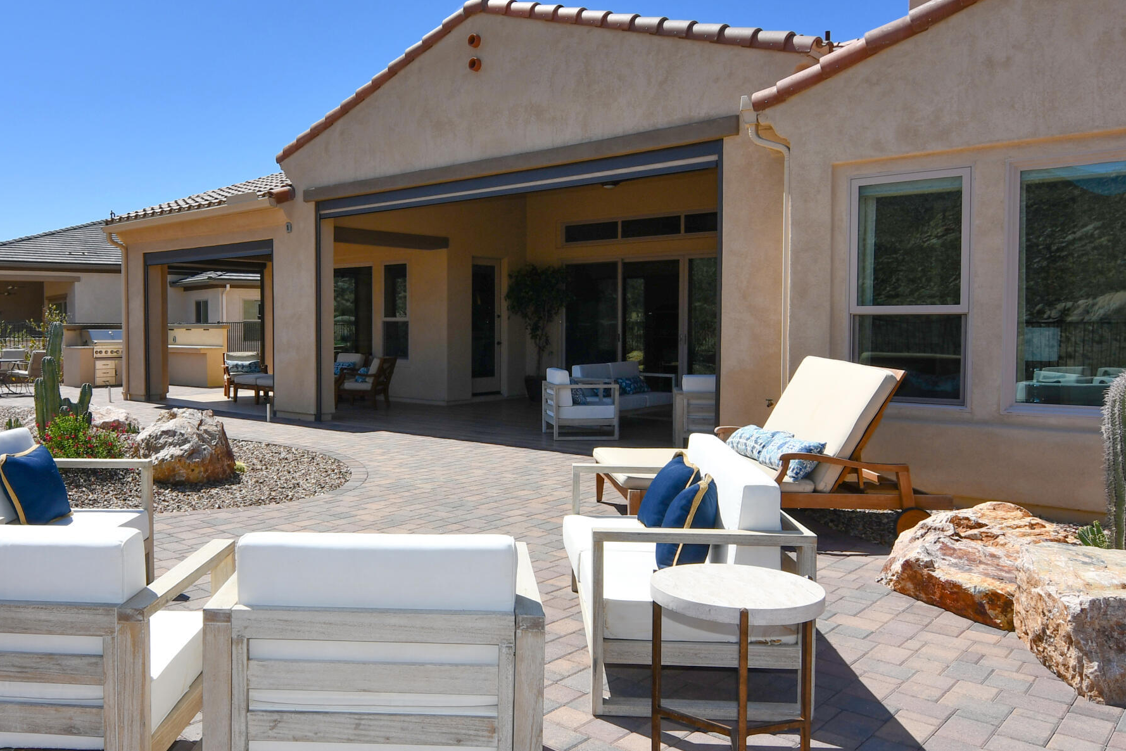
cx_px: 442
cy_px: 349
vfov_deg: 47.9
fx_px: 844
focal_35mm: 27
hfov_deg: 66.6
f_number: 13
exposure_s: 1/250
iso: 100
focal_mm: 11
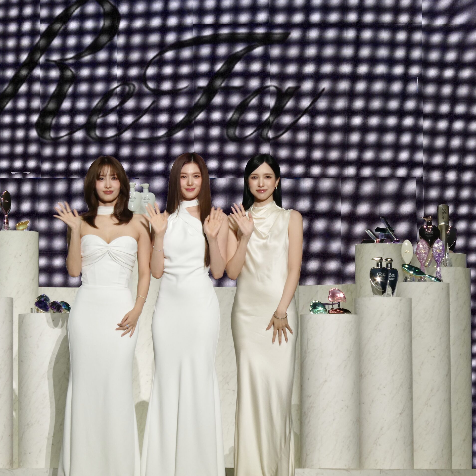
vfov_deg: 6.9
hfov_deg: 6.9
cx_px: 164
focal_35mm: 253
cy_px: 238
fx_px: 3936
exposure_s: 1/80
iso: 80
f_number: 7.1
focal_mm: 38.4
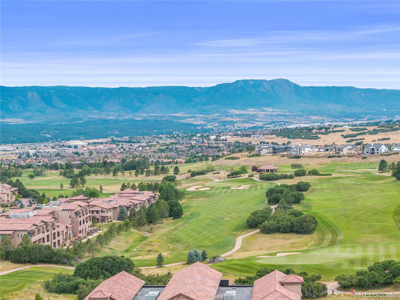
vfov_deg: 21.0
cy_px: 150
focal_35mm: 70
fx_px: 809
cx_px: 200
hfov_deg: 27.8
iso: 100
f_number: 2.8
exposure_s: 1/40
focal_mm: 19.35
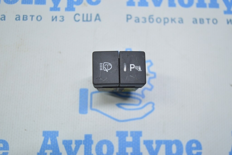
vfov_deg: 28.0
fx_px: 309
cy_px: 78
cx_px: 116
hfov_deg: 41.1
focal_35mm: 48
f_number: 4.5
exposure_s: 1/60
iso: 400
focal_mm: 32
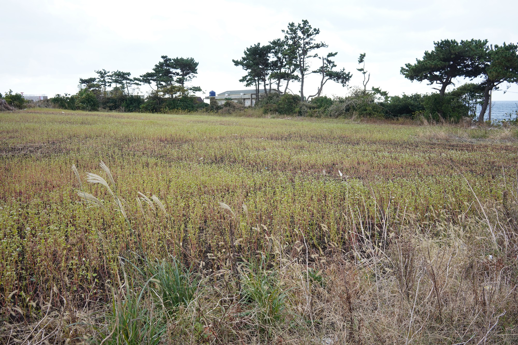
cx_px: 259
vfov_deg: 37.9
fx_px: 504
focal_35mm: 35
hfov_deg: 54.4
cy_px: 172
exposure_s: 1/100
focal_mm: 35
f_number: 7.1
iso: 640
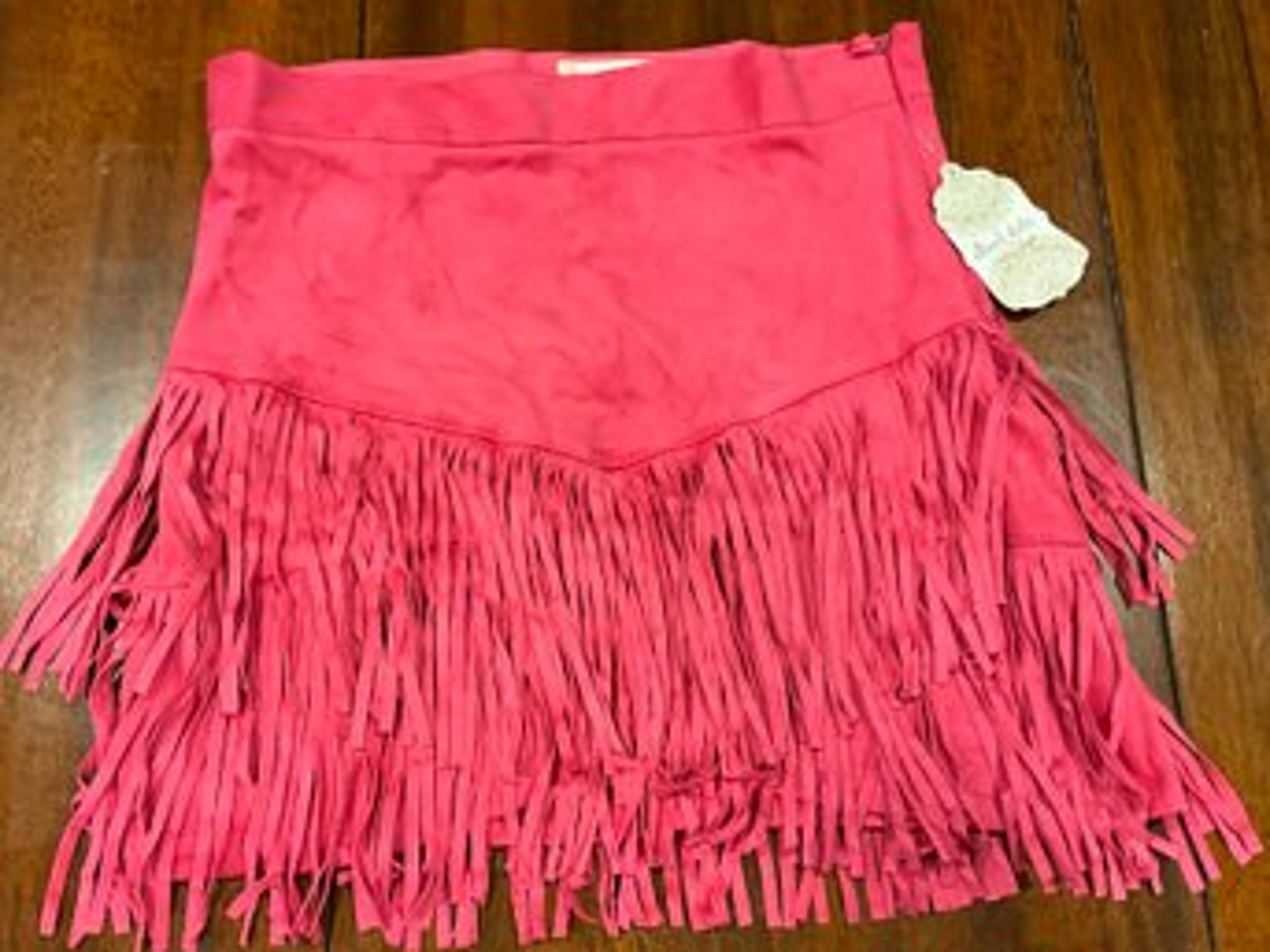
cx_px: 635
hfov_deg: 61.7
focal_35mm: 29
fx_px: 1064
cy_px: 476
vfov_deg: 48.2
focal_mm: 3
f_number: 1.8
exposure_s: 1/60
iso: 250
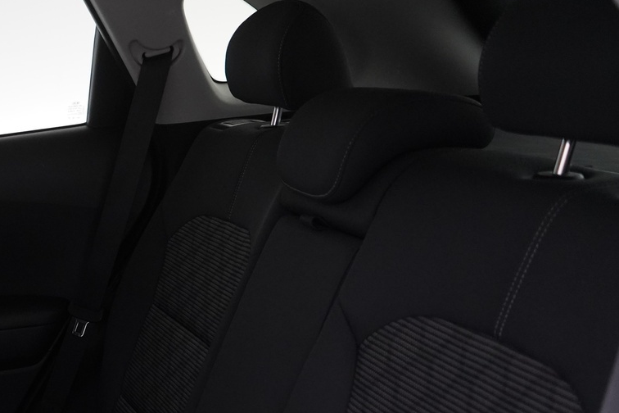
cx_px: 43
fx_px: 1032
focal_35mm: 60
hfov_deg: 31.6
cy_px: 371
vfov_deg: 22.1
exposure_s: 1/60
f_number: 3.5
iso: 4000
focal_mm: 28
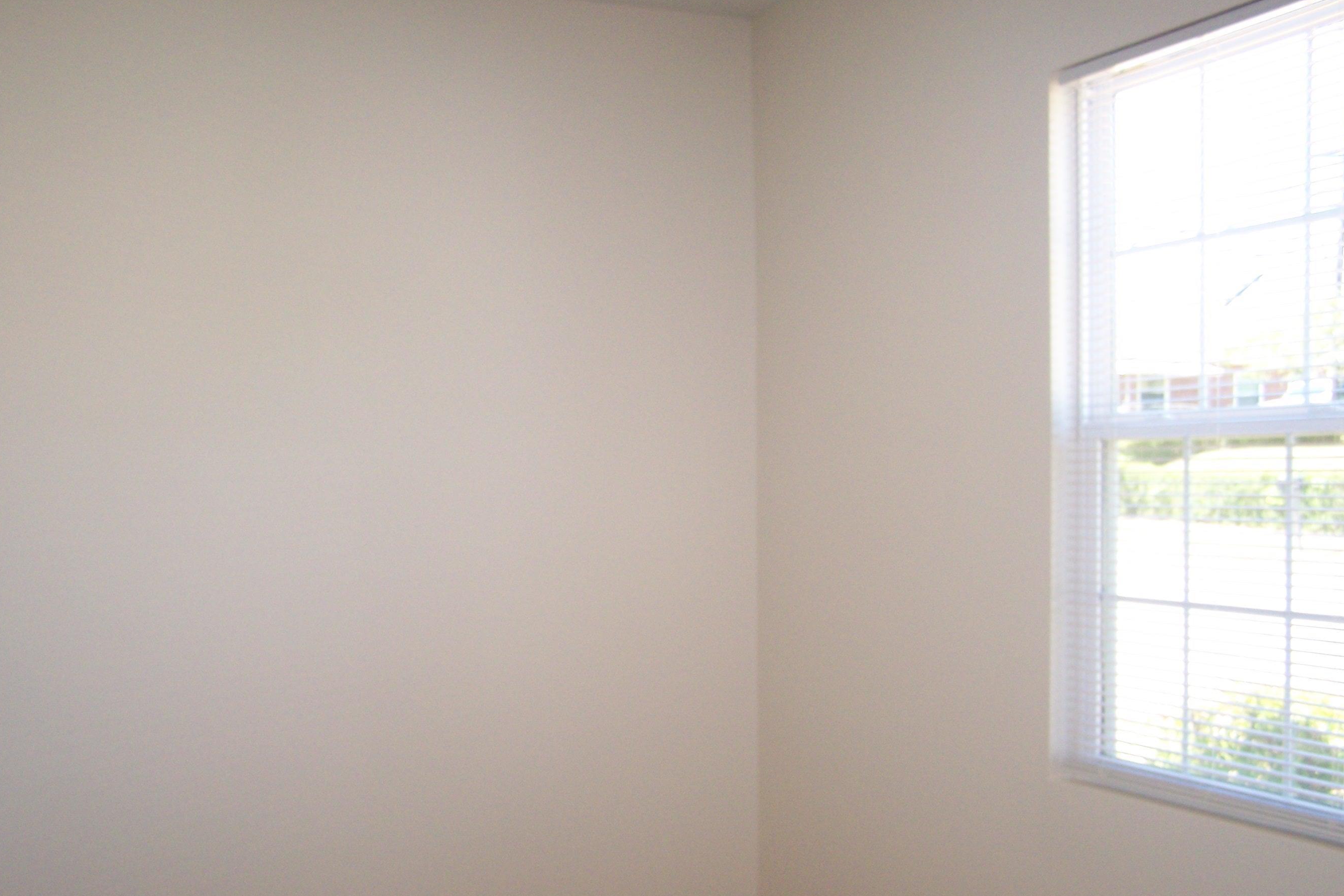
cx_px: 635
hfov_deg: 46.4
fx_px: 1568
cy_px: 508
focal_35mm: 42
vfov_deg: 31.9
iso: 160
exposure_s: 1/80
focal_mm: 6.3
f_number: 2.8
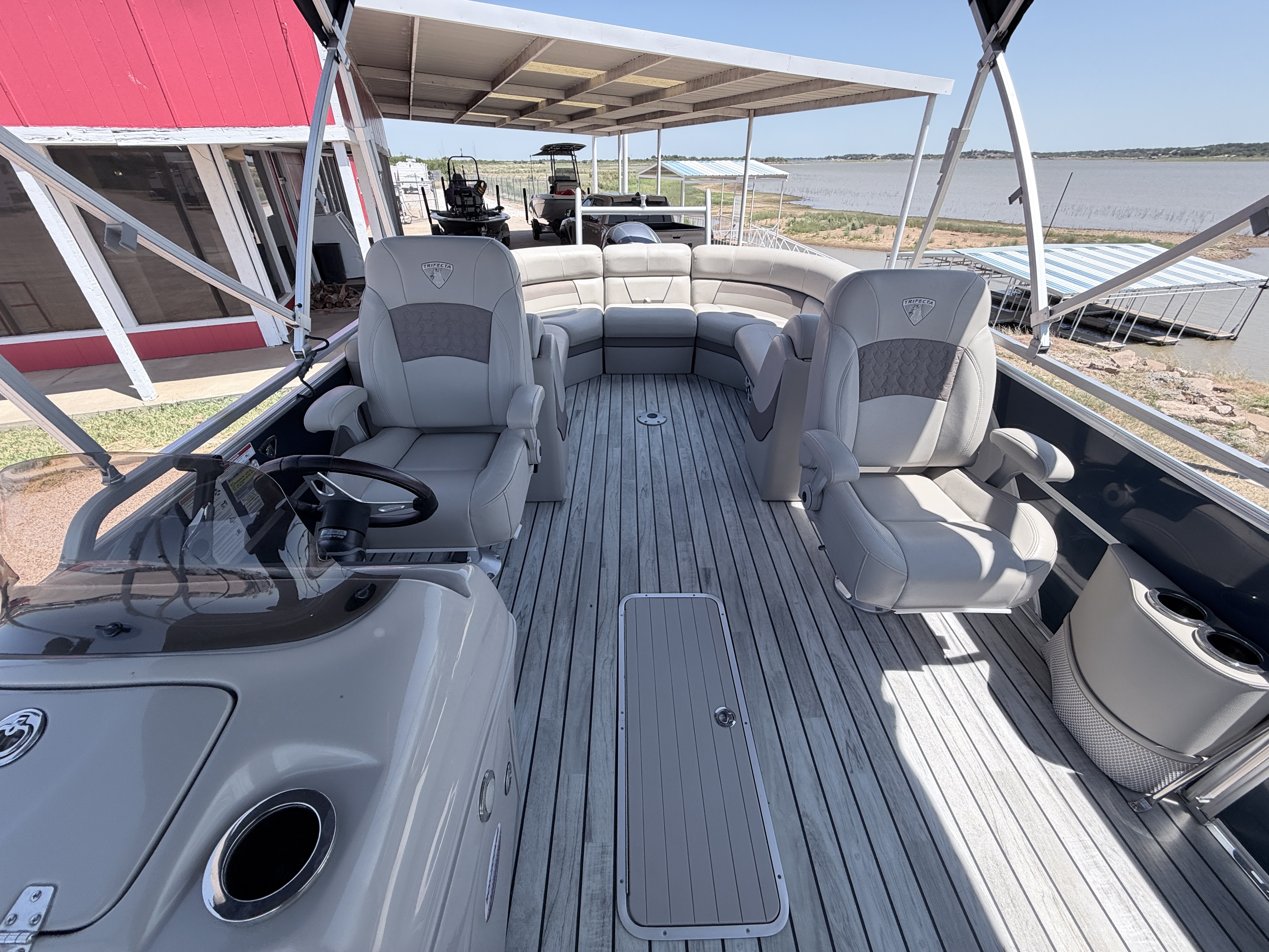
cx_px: 634
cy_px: 476
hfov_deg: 102.1
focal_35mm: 14
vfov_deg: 85.7
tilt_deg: -32.2
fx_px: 513
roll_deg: -0.6
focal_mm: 2.22
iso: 40
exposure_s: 1/770
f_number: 2.2
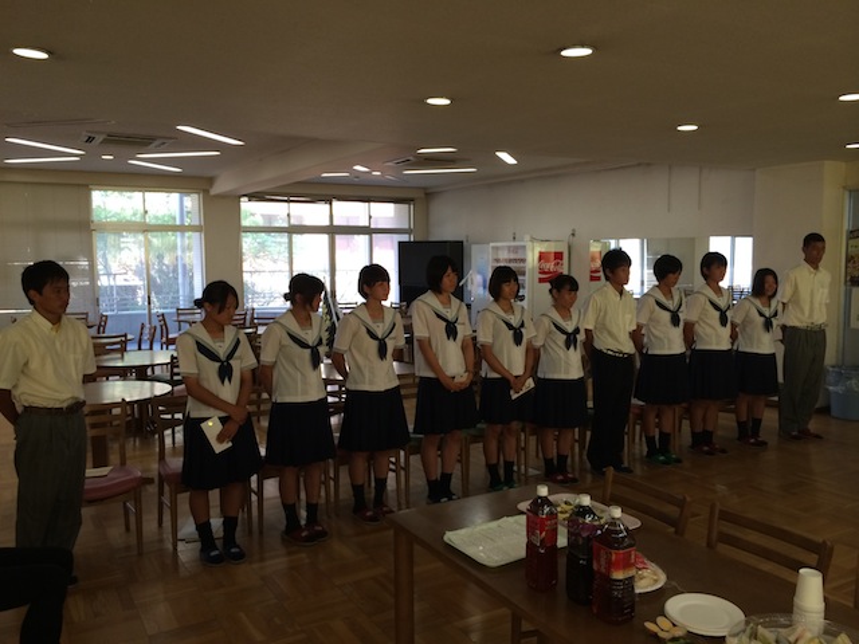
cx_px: 430
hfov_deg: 60.0
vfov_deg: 46.8
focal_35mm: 30
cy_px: 322
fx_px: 744
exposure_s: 1/30
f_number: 2.2
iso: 40
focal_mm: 4.12
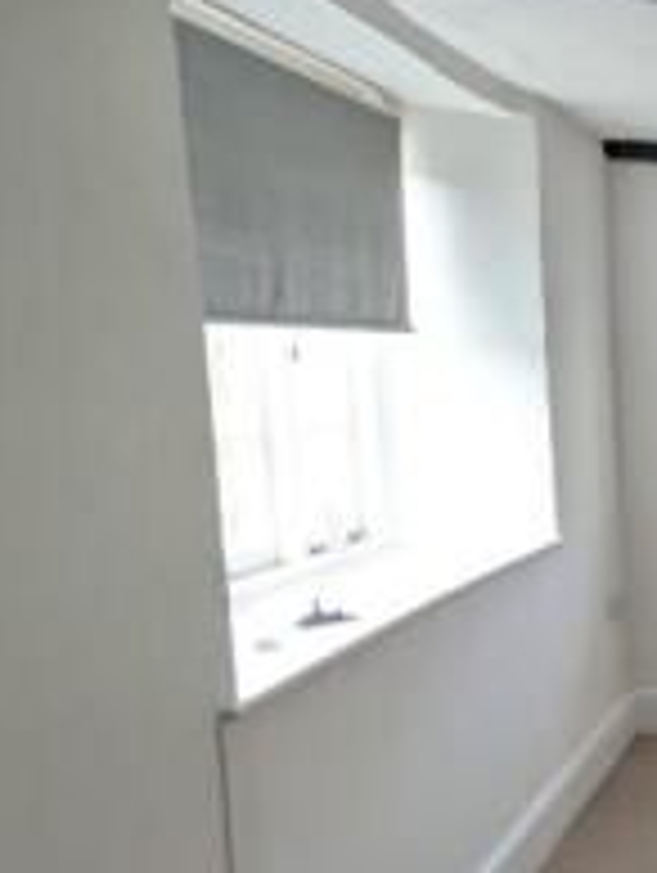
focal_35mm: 42
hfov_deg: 20.9
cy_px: 452
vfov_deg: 44.7
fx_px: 1061
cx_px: 1226
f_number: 2.2
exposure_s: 1/68.9
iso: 104
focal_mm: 1.85
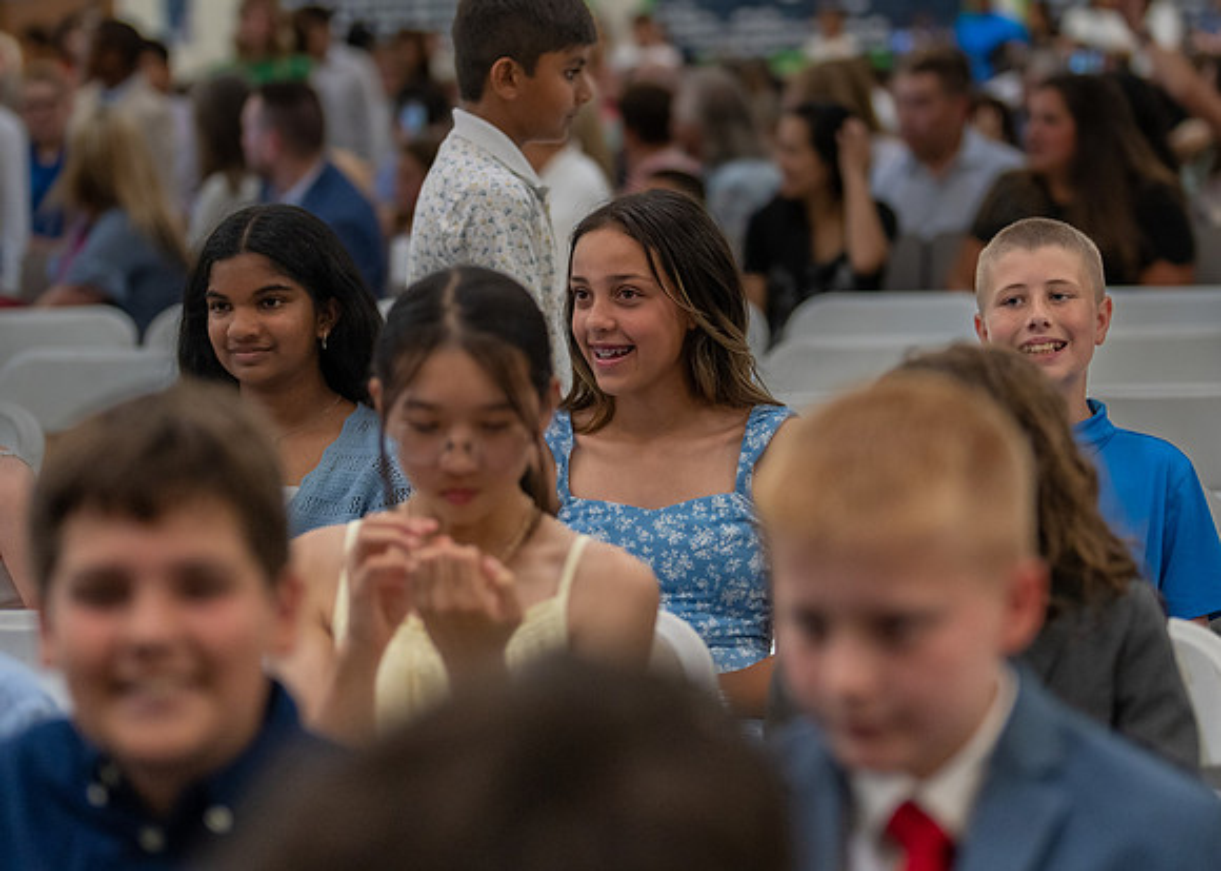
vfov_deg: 15.4
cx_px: 613
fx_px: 3211
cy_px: 356
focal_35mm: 93
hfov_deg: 21.5
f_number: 1.2
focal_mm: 50
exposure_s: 1/640
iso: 500
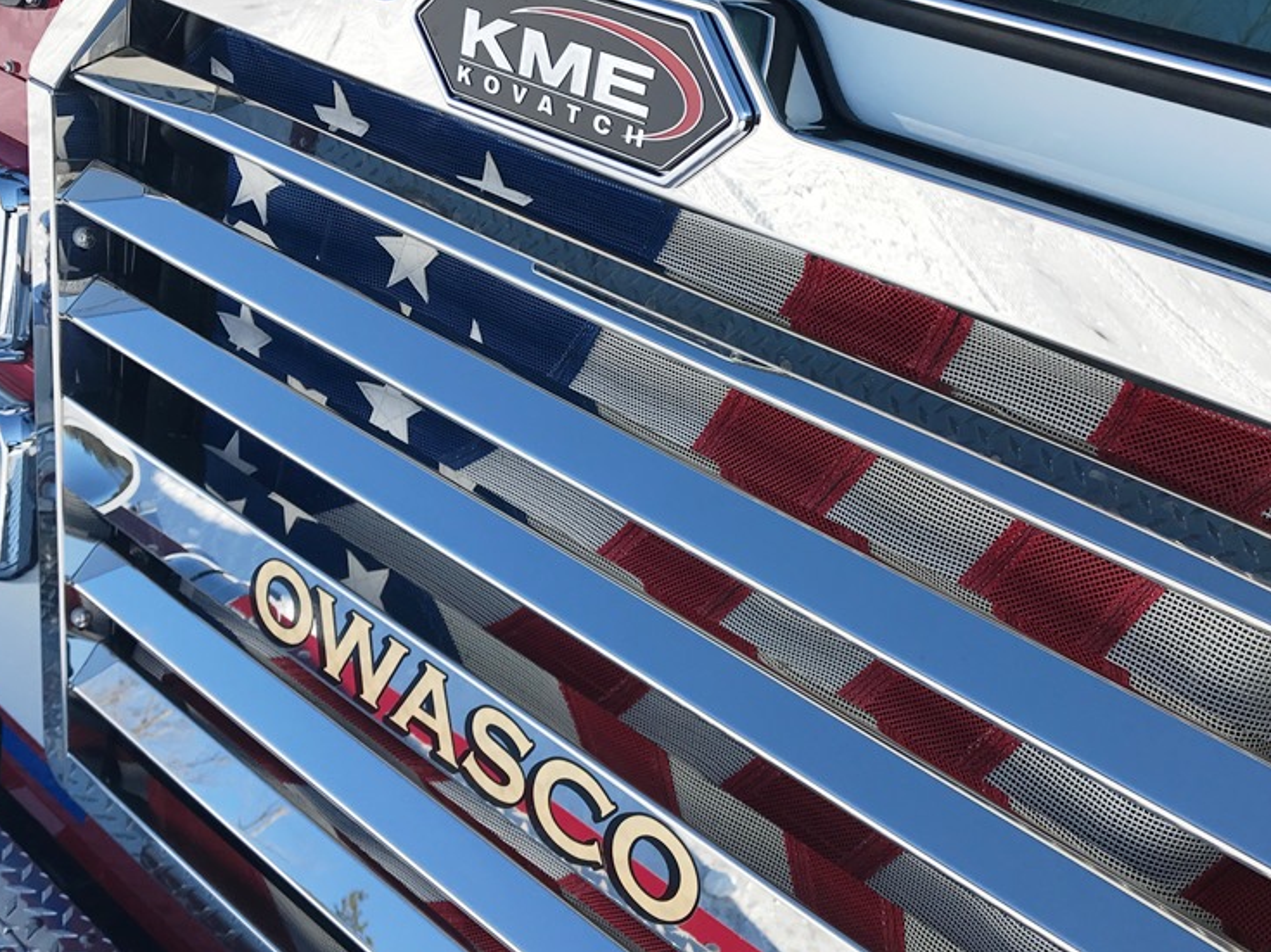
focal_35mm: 39
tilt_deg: -18.2
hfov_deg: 47.9
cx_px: 638
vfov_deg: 36.8
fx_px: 1432
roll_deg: -13.7
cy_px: 484
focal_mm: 3.99
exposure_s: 1/1650
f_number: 1.8
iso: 20
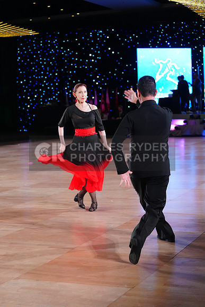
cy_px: 154
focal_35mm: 70
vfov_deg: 28.8
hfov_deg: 19.5
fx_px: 598
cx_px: 102
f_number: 4
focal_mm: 70
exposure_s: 1/400
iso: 3200
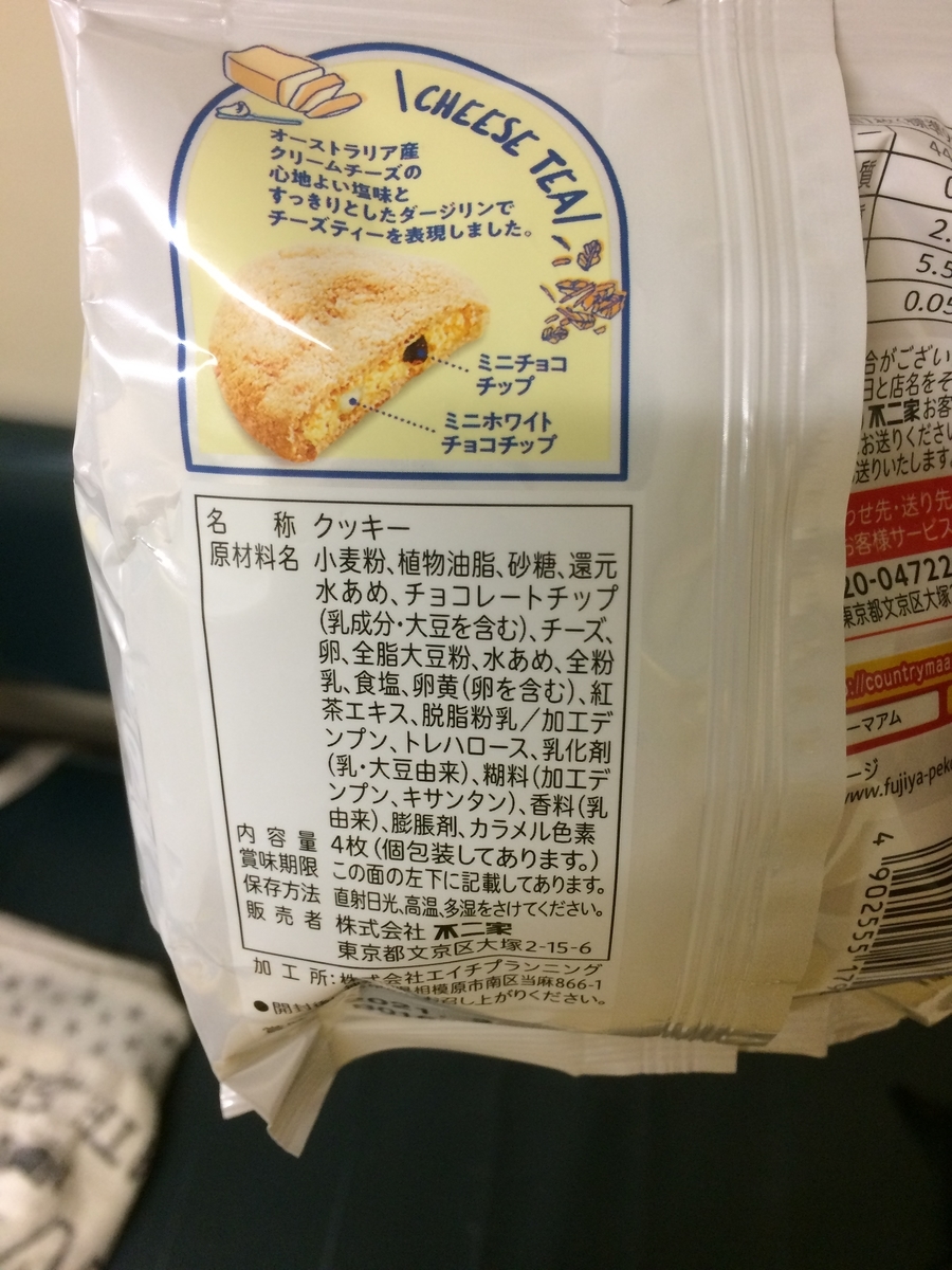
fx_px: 1063
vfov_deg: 61.7
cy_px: 635
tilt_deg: -62.0
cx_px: 476
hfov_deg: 48.2
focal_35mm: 29
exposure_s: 1/30
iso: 100
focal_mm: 4.15
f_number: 2.2
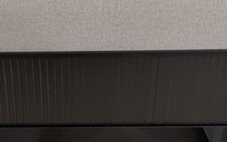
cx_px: 64
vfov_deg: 17.6
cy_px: 122
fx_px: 452
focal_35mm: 73
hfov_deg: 27.9
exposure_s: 1/28.4
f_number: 2.2
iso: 159
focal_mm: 2.35
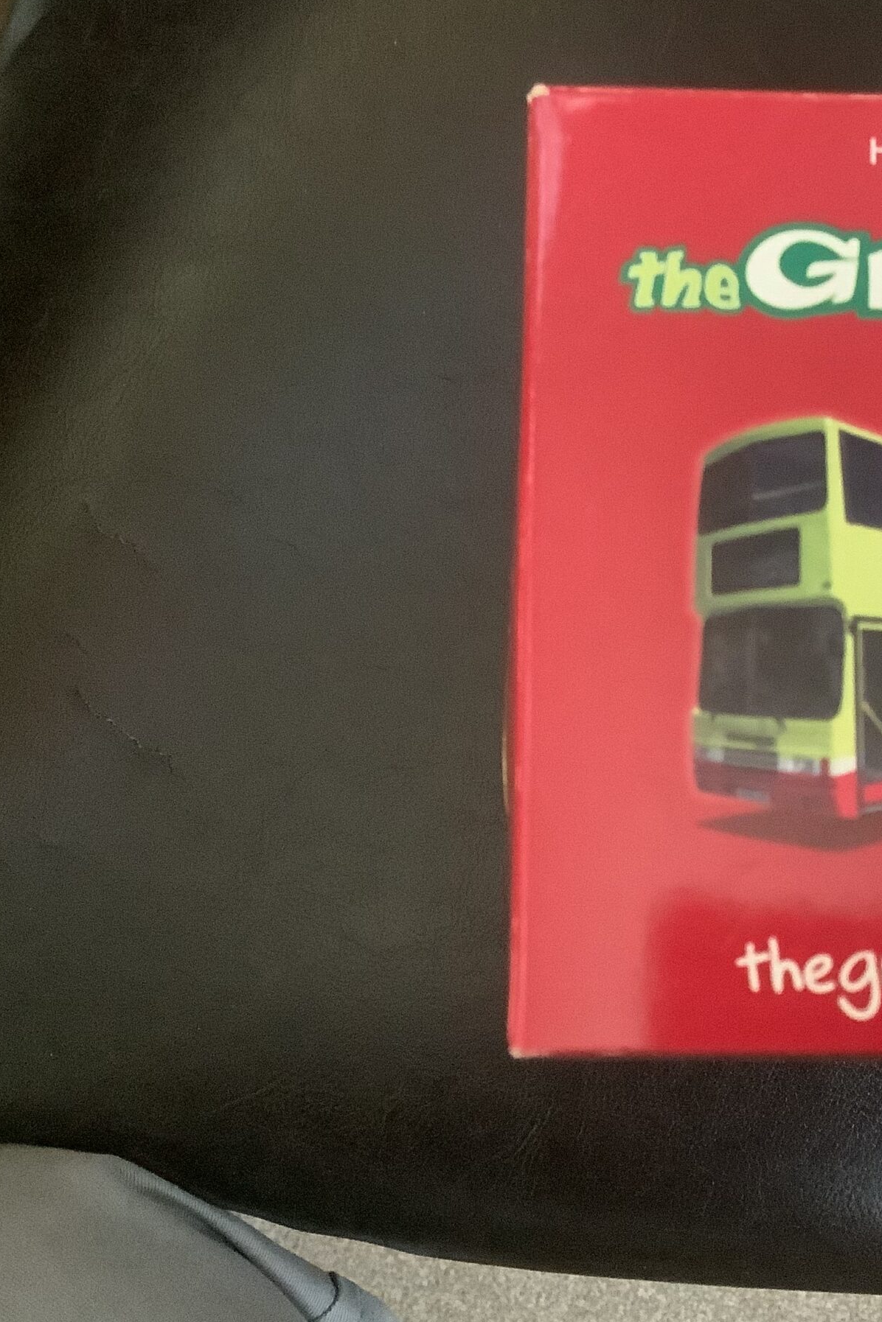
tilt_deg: -78.8
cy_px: 651
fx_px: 1690
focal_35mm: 46
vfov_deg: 42.7
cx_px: 739
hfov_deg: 28.5
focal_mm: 3.3
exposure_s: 1/20
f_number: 2.4
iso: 800
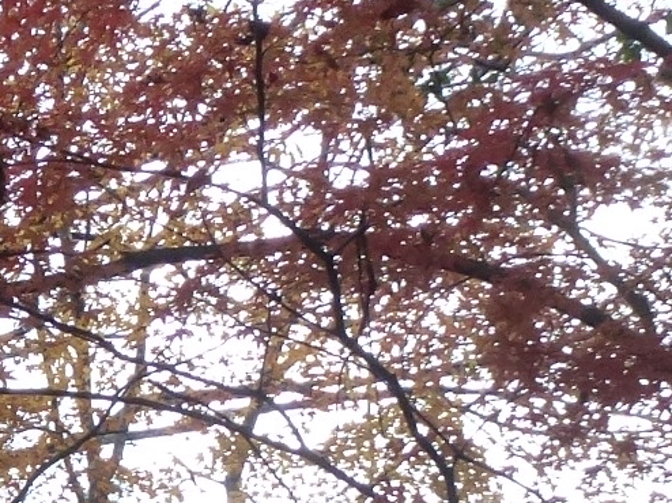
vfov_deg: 5.7
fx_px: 4929
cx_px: -497
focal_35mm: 254
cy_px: 1030
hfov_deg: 7.6
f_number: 4.1
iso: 160
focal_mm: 8.7
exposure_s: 1/125
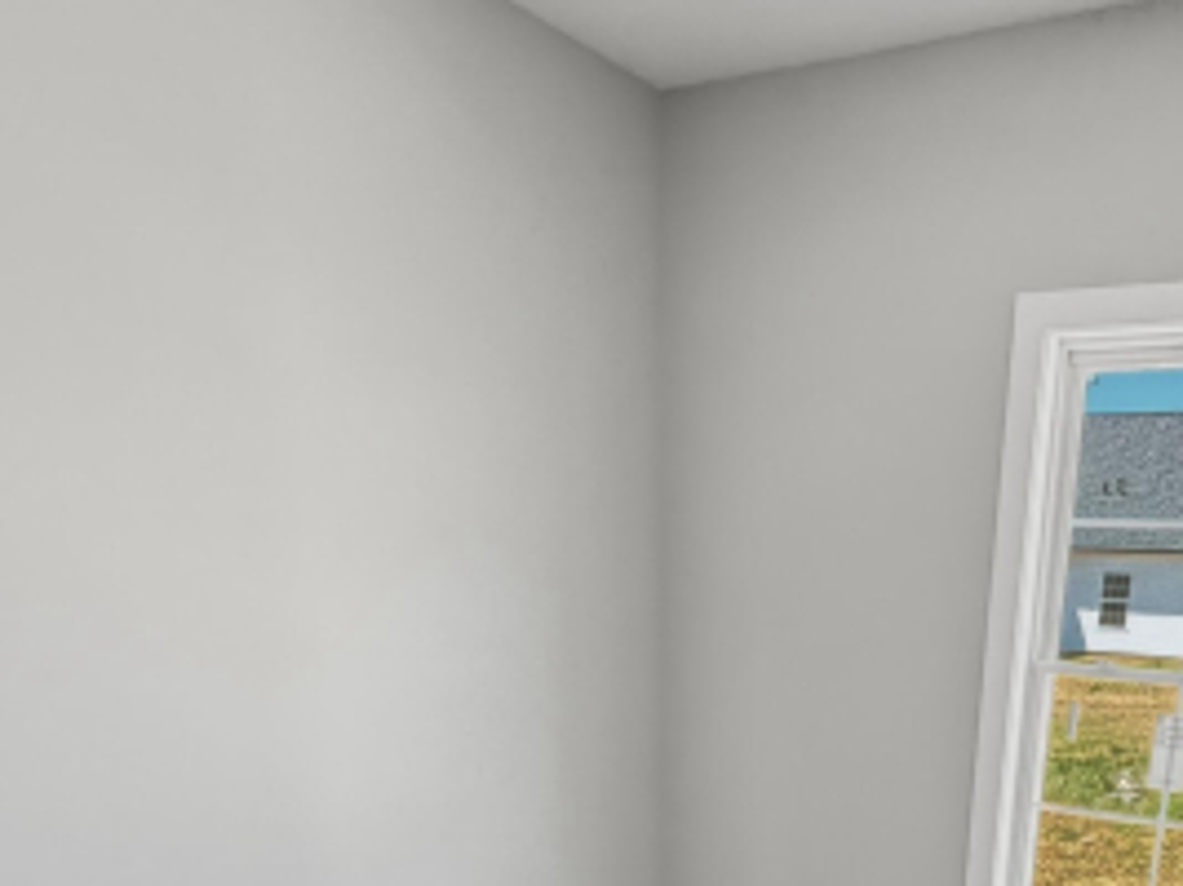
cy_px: 988
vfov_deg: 34.7
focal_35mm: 35
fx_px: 1196
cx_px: 840
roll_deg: -2.9
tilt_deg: -19.4
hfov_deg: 51.1
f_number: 2.2
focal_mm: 2.2
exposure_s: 1/60
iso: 200
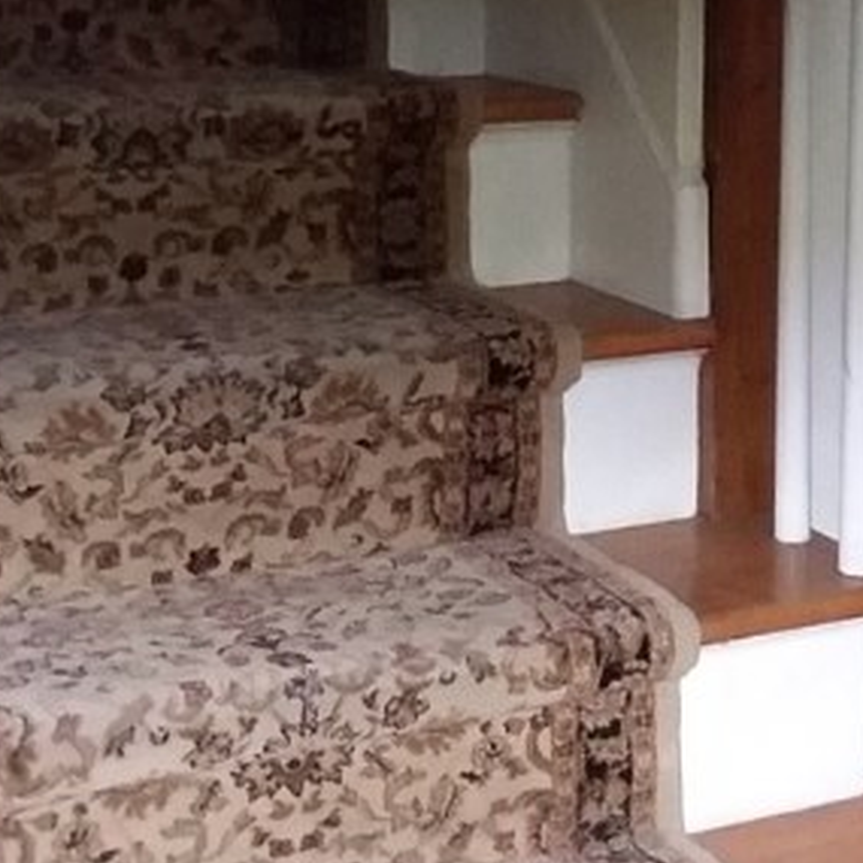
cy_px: 118
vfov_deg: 24.4
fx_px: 1946
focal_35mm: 69
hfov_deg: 24.9
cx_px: 536
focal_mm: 2.47
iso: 400
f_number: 1.9
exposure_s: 1/17
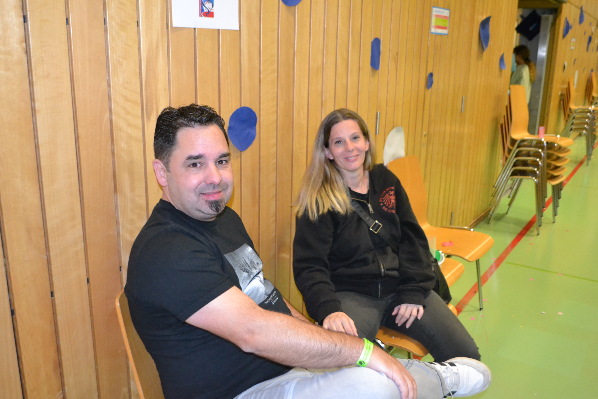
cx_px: 299
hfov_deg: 57.2
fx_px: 548
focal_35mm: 33
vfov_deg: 40.0
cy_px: 200
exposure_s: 1/60
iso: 3200
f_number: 3.8
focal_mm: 22
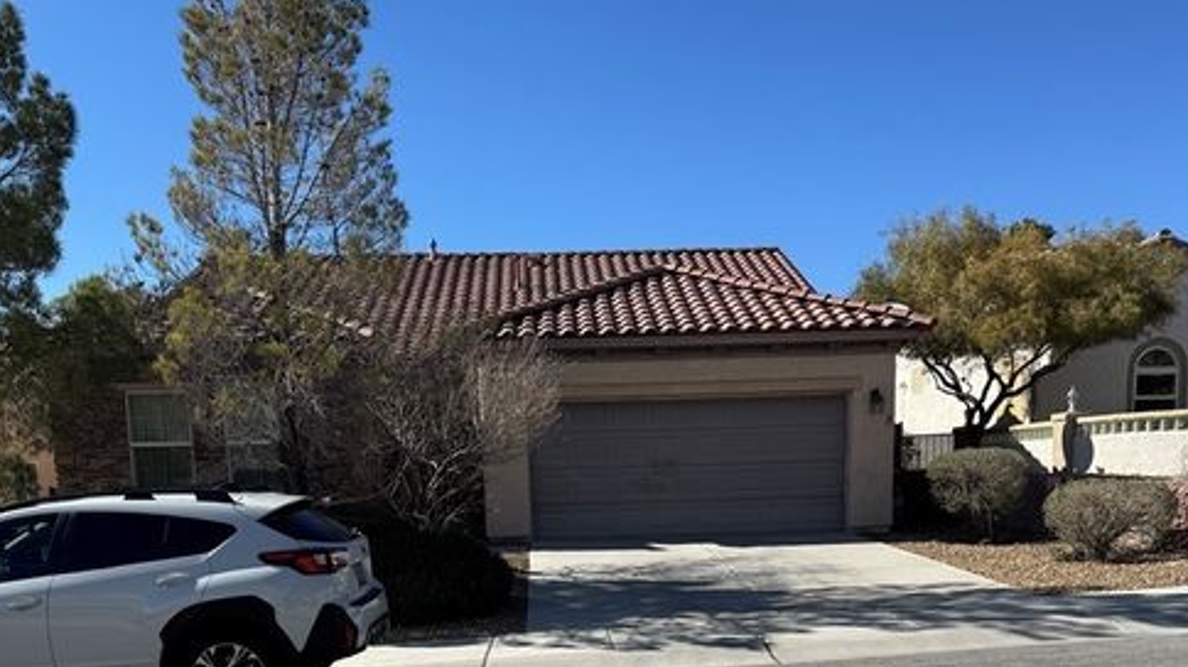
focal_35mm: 36
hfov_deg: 55.3
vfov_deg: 30.7
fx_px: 1134
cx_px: 587
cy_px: 654
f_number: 1.78
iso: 80
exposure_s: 1/4608
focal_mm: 6.76
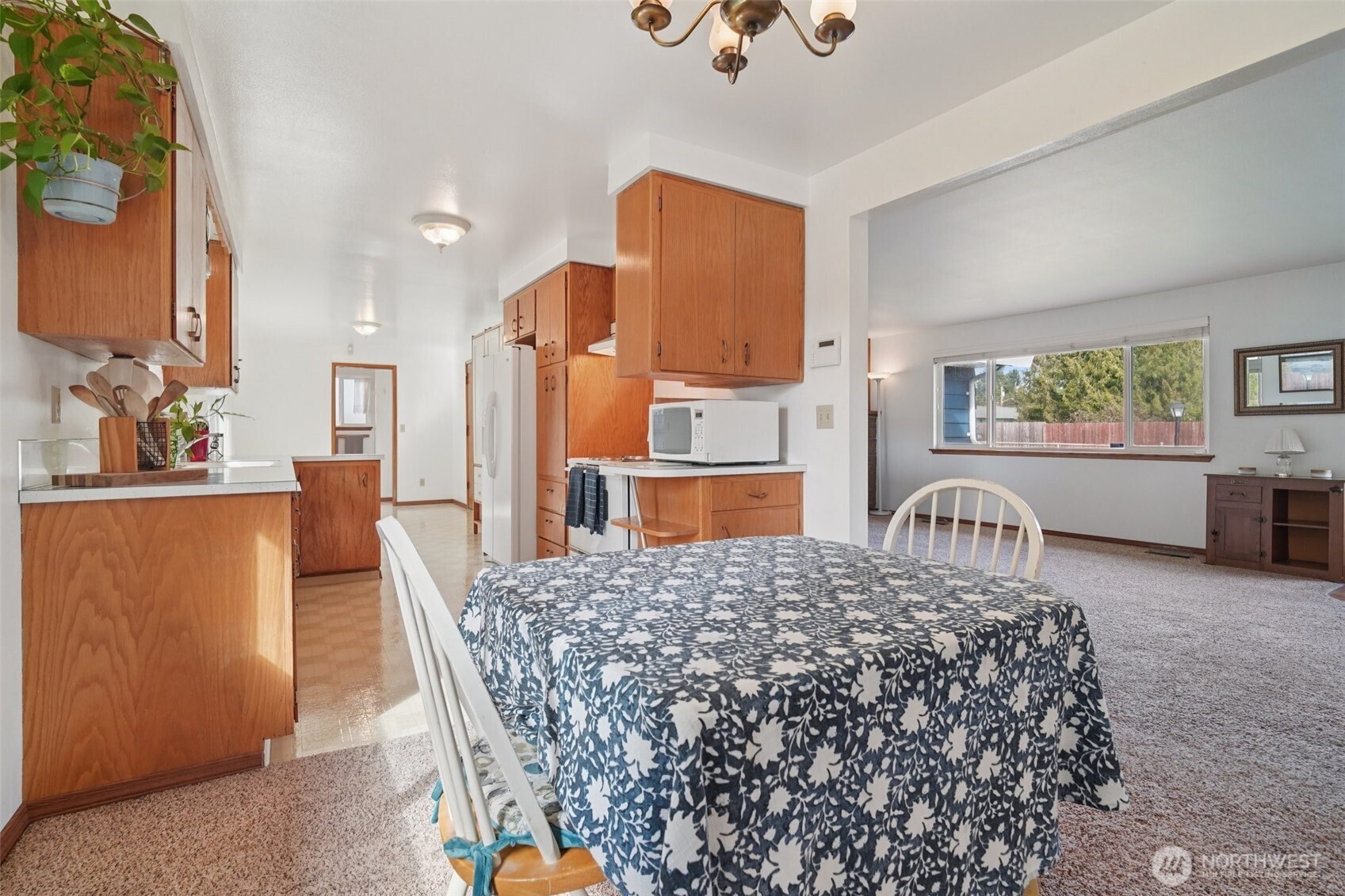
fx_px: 598
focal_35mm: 16
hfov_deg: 96.7
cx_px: 672
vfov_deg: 73.7
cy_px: 448
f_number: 8
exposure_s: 1/80
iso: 1600
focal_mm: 16
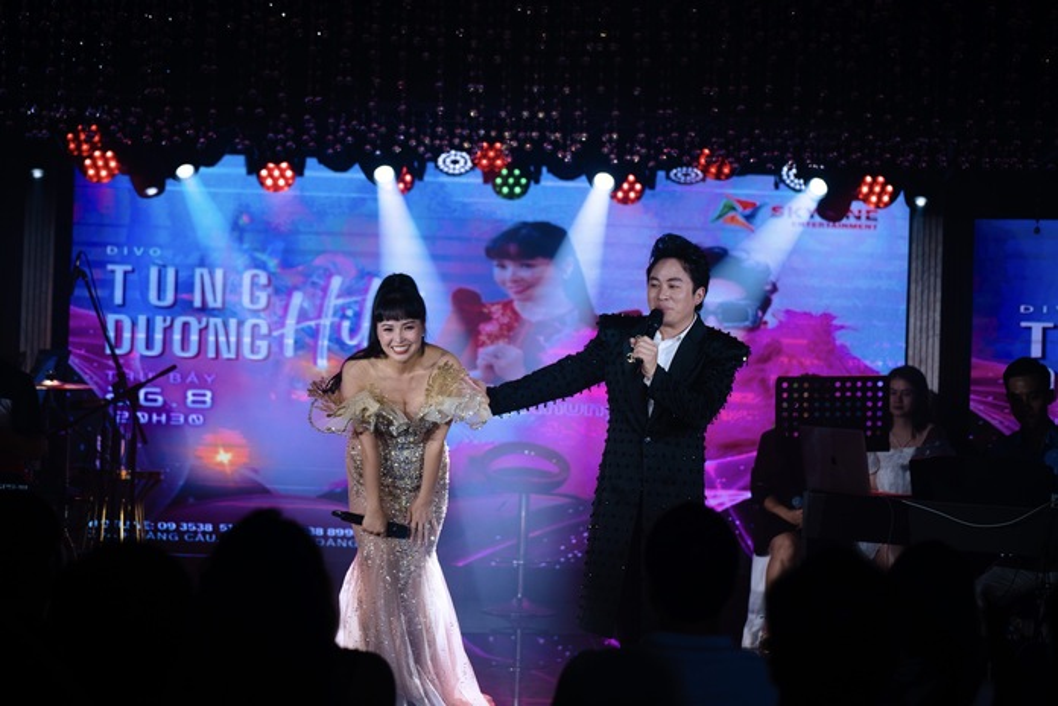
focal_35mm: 75
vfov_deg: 18.2
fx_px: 2204
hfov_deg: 27.0
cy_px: 353
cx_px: 529
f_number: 2.8
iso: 320
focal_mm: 75
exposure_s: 1/200
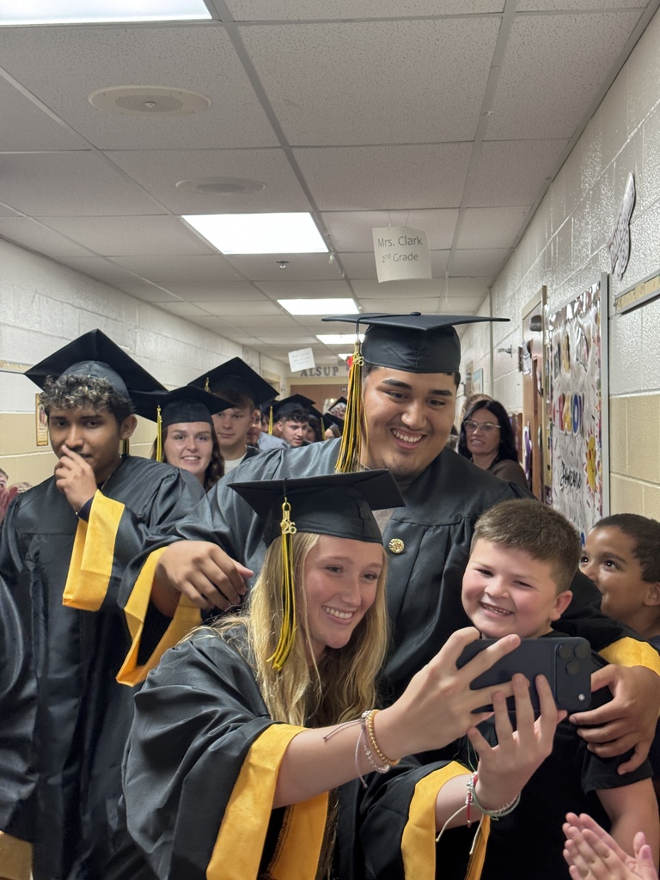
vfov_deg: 39.7
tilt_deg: +2.0
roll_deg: +1.6
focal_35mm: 48
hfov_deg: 30.3
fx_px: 1220
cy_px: 440
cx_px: 330
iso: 250
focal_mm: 6.76
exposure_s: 1/40
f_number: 1.78
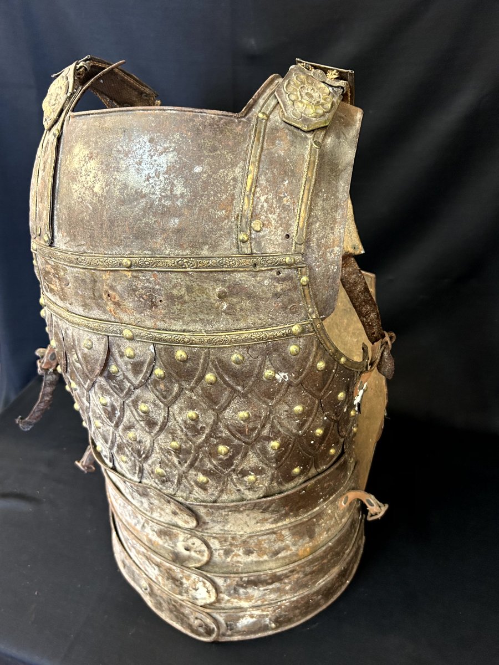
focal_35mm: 26
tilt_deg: -32.4
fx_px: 500
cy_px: 332
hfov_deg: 53.1
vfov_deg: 67.3
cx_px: 250
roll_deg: +4.9
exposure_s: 1/33
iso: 400
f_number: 1.5
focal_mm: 5.7
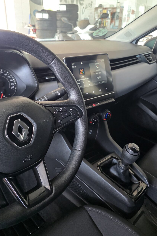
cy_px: 106
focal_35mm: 27
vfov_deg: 67.2
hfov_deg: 47.9
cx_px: 76
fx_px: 177
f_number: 1.7
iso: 1600
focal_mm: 6.3
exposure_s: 1/100
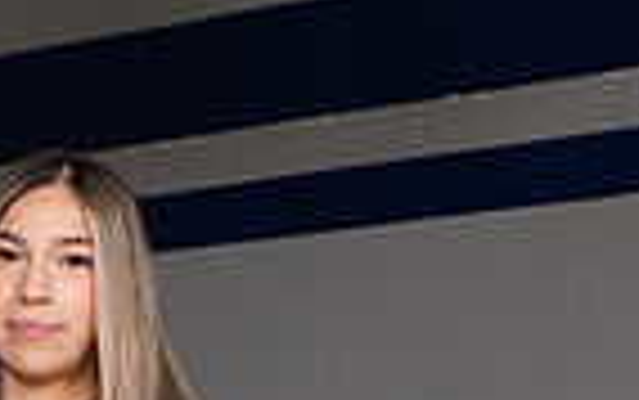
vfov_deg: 7.4
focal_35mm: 168
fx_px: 2928
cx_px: 54
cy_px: 930
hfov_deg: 12.4
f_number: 7.1
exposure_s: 1/320
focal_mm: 52
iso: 500
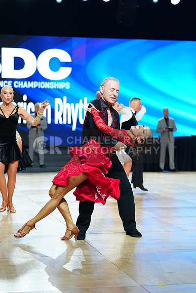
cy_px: 146
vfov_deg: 25.7
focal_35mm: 79
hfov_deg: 17.3
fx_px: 645
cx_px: 98
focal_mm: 79
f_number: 2.8
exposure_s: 1/400
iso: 800
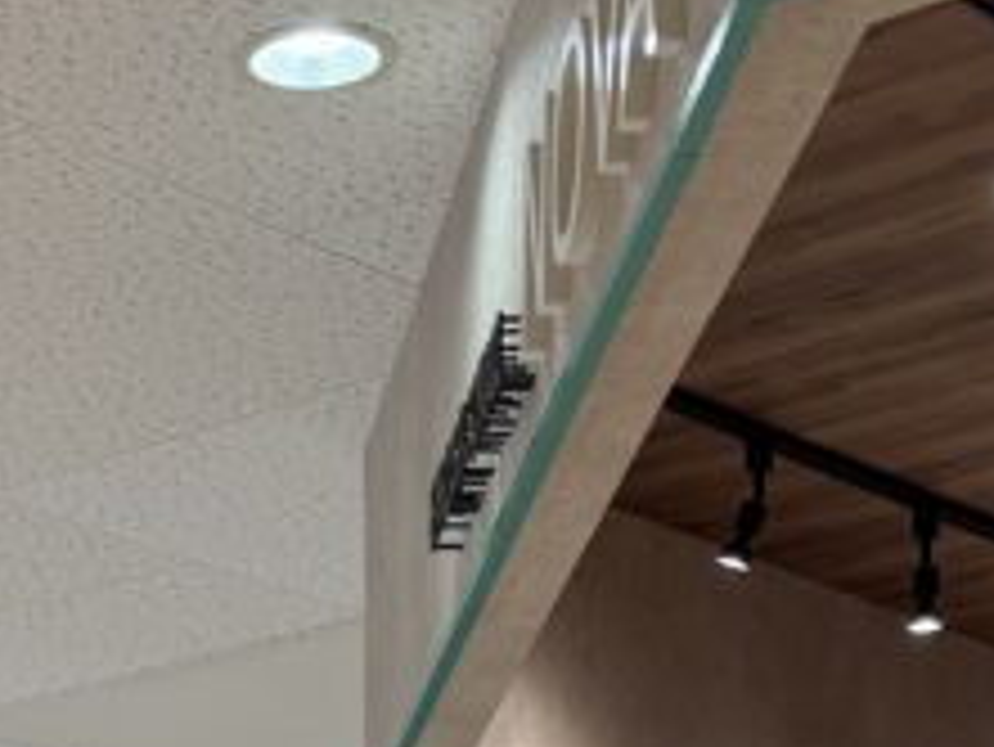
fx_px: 3994
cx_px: -40
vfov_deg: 9.9
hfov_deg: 13.9
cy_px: 1530
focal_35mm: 139
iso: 100
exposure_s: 1/120
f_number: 1.78
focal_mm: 6.76
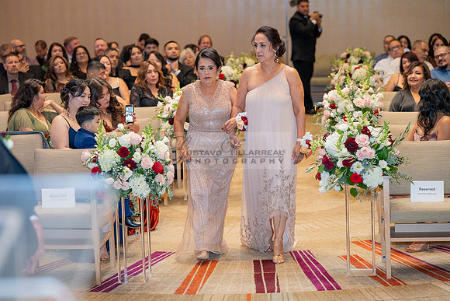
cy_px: 150
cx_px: 225
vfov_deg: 13.7
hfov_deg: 20.4
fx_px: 1250
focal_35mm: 100
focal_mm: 100
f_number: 3.2
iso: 1250
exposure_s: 1/160
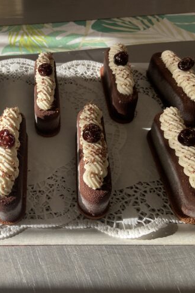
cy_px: 143
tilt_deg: -47.2
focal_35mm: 37
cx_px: 45
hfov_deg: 35.0
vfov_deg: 51.9
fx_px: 300
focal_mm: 4.25
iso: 80
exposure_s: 1/121
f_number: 1.8
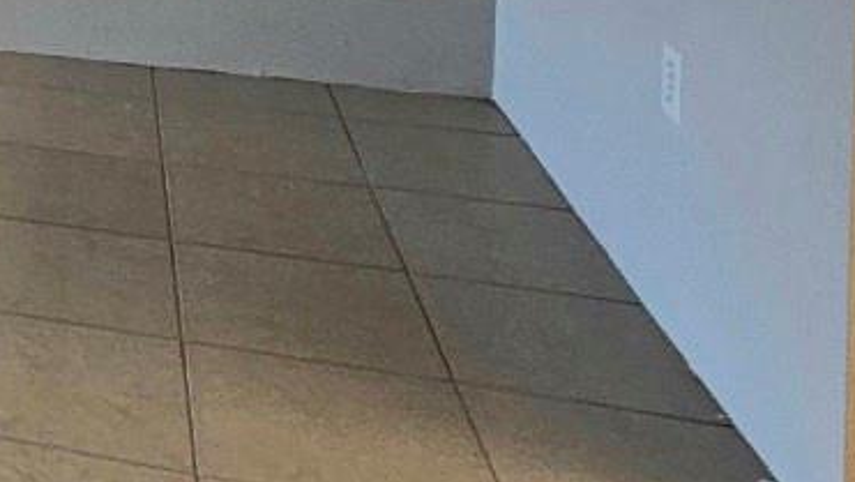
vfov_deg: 16.5
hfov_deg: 24.5
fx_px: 1383
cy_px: -383
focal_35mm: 61
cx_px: -500
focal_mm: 2.2
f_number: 2.2
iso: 80
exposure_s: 1/60.2
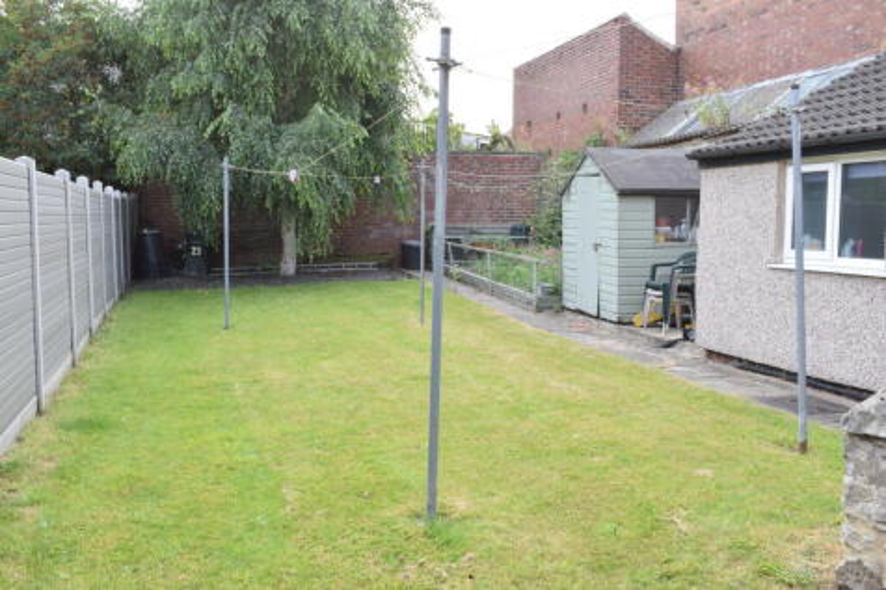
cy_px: 295
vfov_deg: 39.9
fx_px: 812
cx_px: 443
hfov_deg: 57.2
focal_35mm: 33
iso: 800
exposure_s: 1/125
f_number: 16
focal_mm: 22
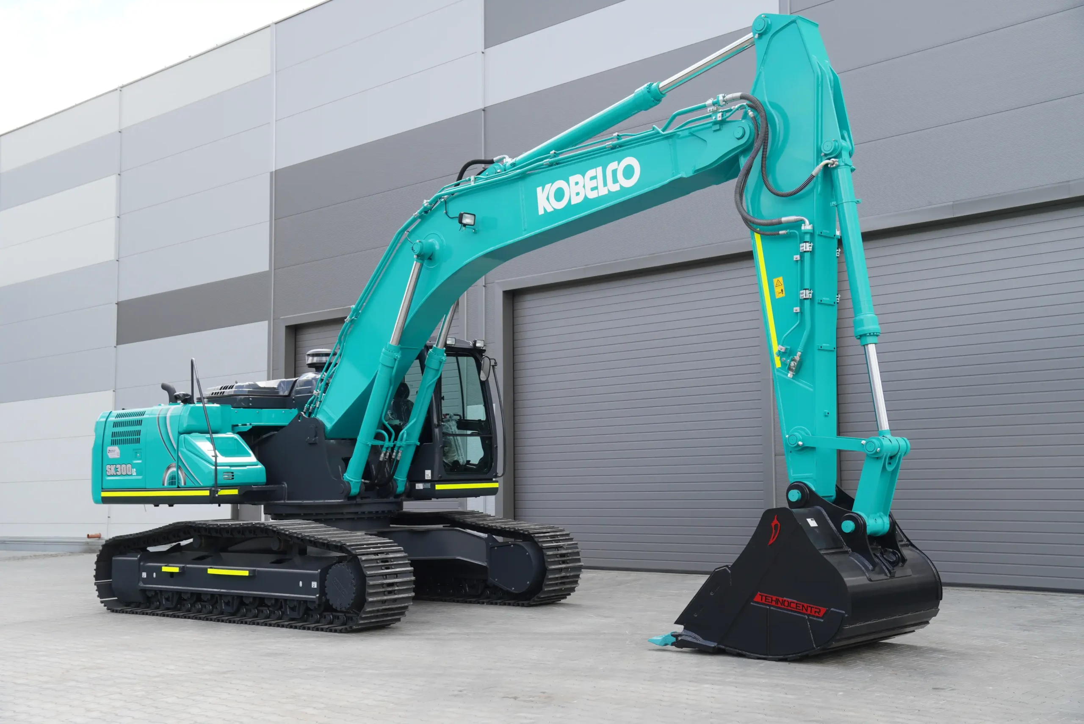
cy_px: 362
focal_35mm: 42
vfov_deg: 31.9
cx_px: 542
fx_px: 1265
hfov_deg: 46.4
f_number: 3.5
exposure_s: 1/100
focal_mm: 28
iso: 100
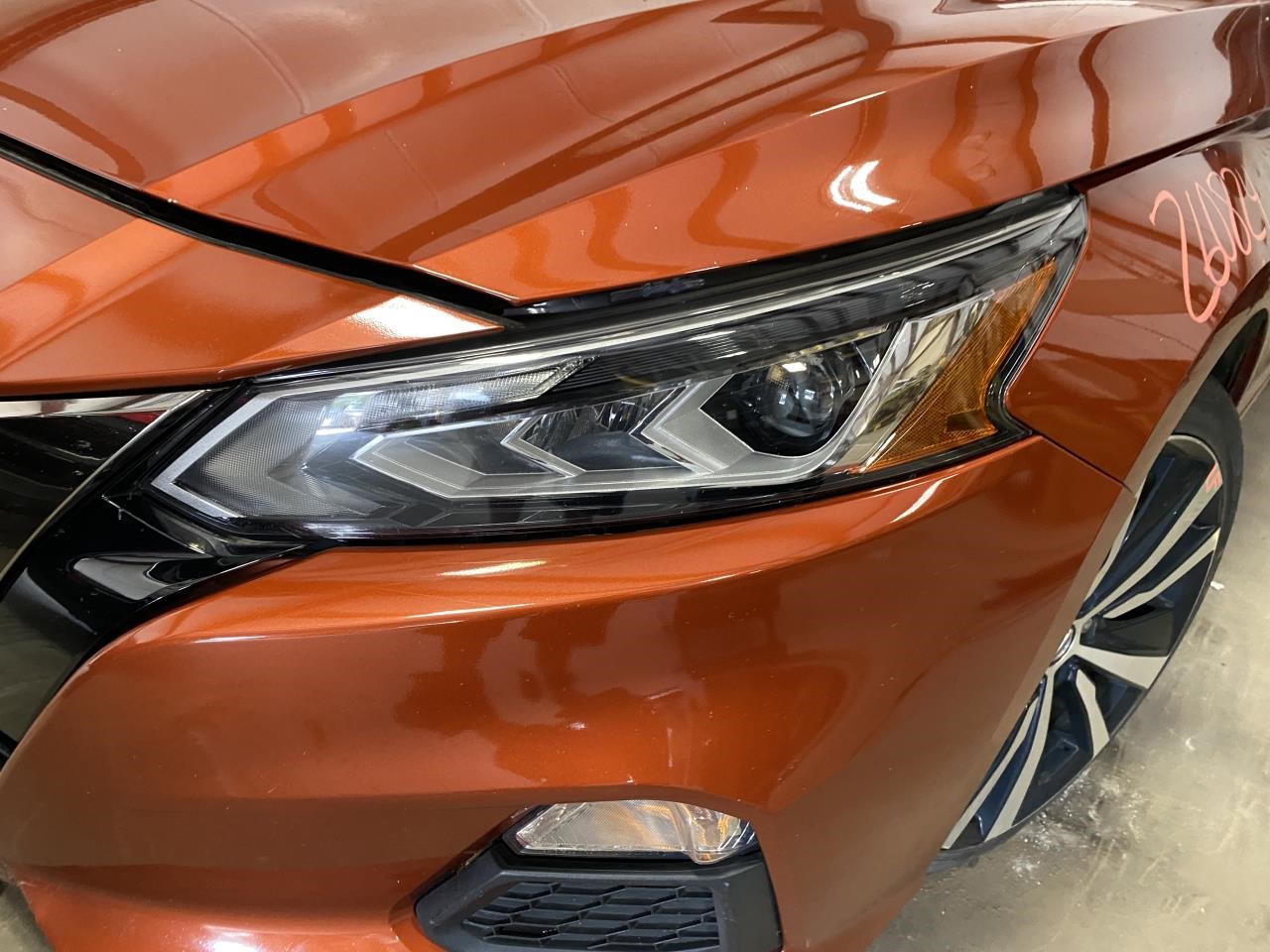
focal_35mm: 26
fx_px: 954
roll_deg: -6.5
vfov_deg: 53.1
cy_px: 476
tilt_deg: -26.6
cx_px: 635
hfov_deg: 67.3
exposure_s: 1/60
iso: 250
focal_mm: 4.25
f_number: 1.8
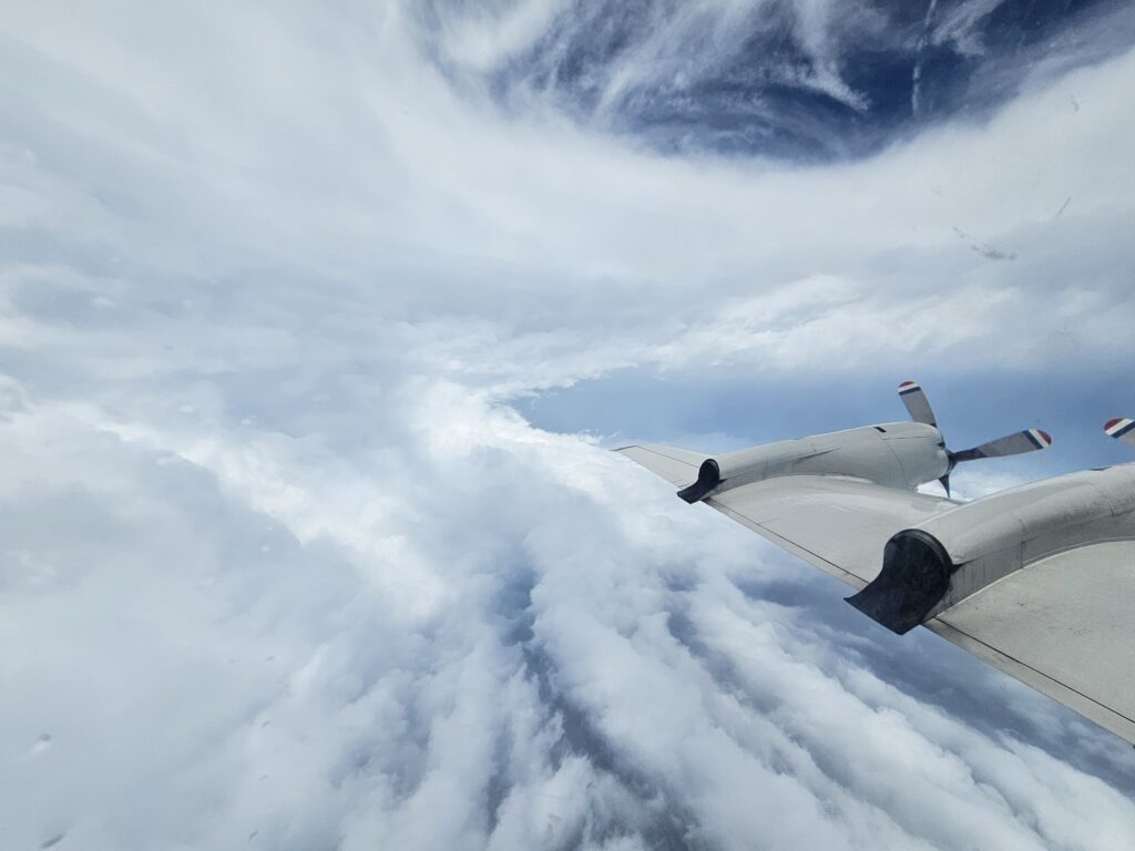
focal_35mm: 13
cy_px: 426
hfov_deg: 106.2
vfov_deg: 89.9
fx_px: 426
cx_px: 568
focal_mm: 2.2
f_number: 2.2
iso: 50
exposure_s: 1/14244
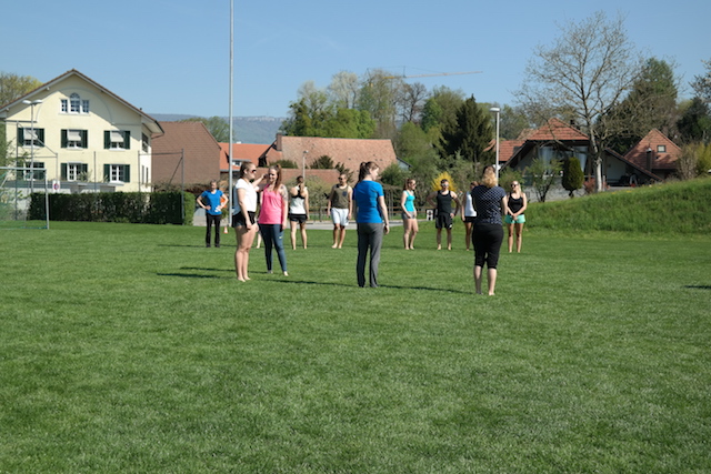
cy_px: 237
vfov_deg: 27.0
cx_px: 356
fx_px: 988
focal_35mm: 50
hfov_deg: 39.6
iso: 100
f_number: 7.1
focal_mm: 33
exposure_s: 1/250
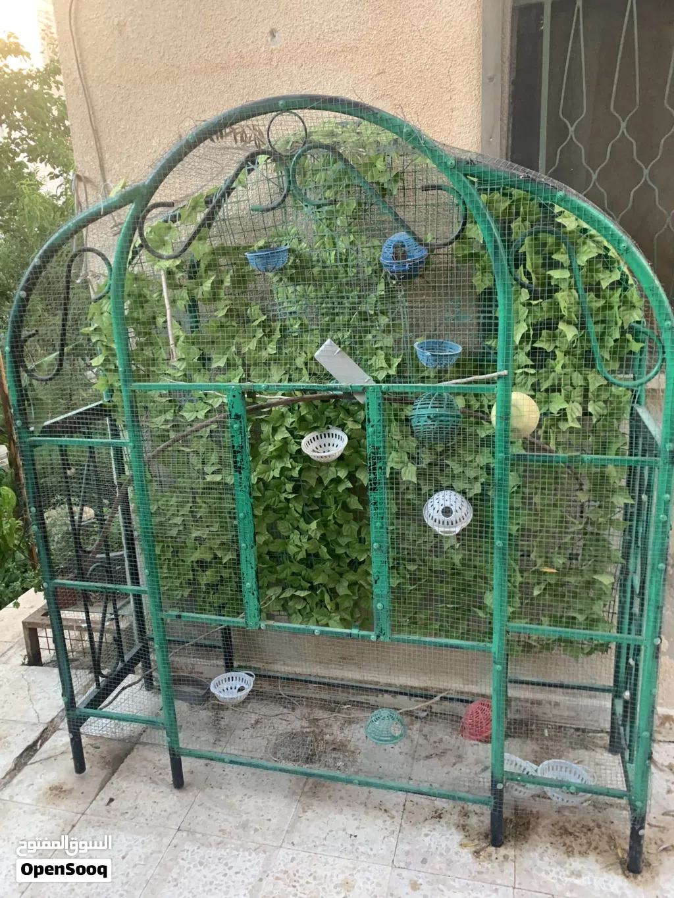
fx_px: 675
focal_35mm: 26
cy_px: 449
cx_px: 337
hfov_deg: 53.1
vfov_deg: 67.3
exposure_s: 1/60
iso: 160
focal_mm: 4.25
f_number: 1.8
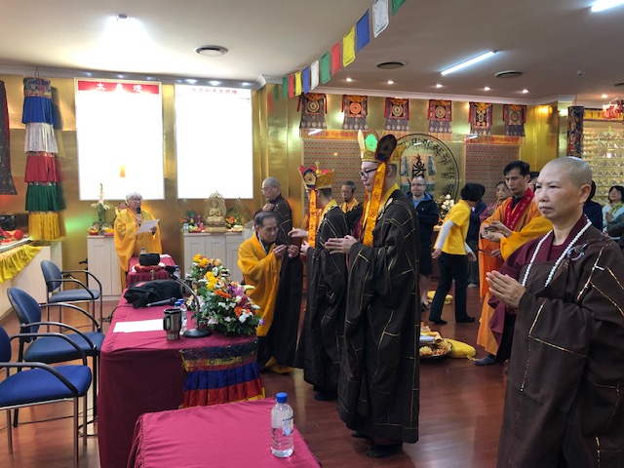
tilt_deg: -3.8
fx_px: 505
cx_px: 312
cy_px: 234
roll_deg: +0.2
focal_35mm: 28
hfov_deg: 63.4
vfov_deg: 49.7
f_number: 1.8
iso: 50
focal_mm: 3.99
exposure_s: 1/17
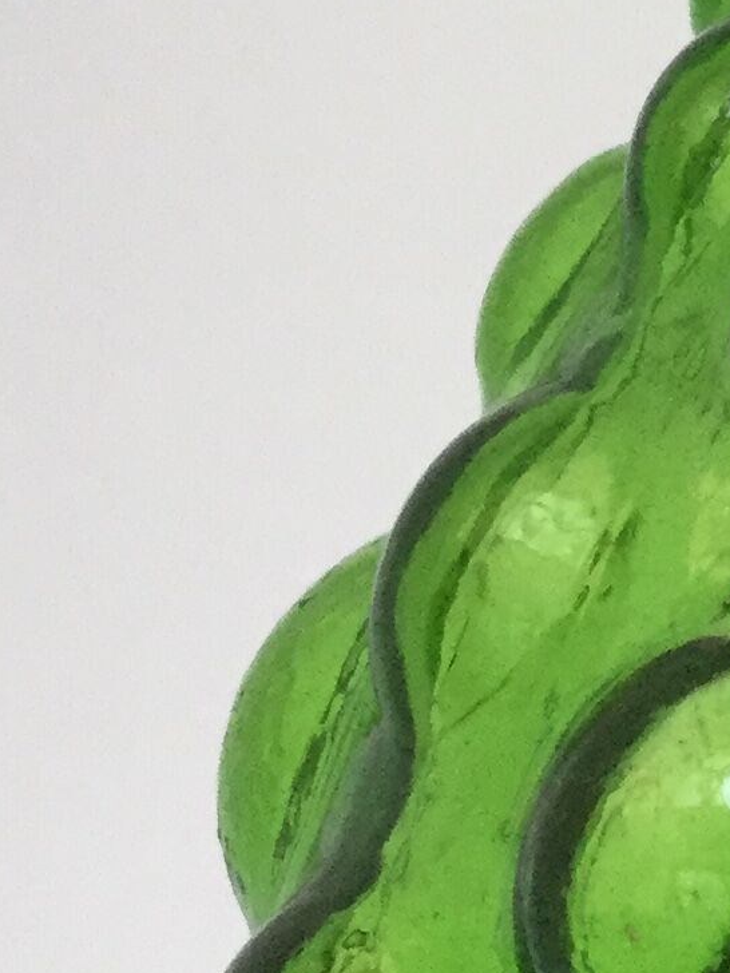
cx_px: 1479
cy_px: 199
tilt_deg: -1.5
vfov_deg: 14.1
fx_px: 3908
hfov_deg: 9.9
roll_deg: -3.2
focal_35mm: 139
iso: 64
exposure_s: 1/33
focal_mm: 3.3
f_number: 2.4
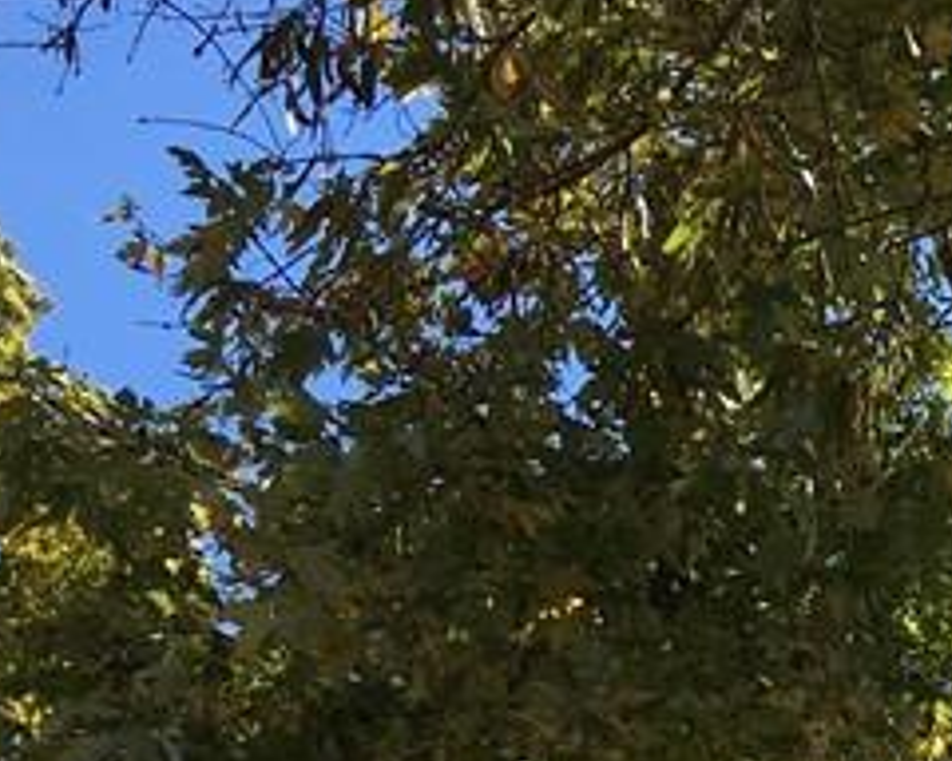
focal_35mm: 121
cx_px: 1841
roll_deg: -1.3
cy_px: 1443
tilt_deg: +7.9
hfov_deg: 13.8
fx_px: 3409
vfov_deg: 11.6
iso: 25
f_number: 2.2
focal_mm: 4.15
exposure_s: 1/1148
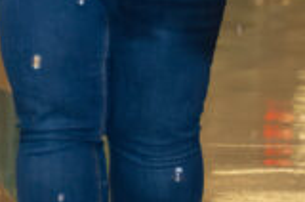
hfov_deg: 5.1
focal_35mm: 398
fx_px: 3365
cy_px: 77
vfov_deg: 3.4
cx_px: -271
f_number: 2.8
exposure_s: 1/200
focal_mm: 62
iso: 800
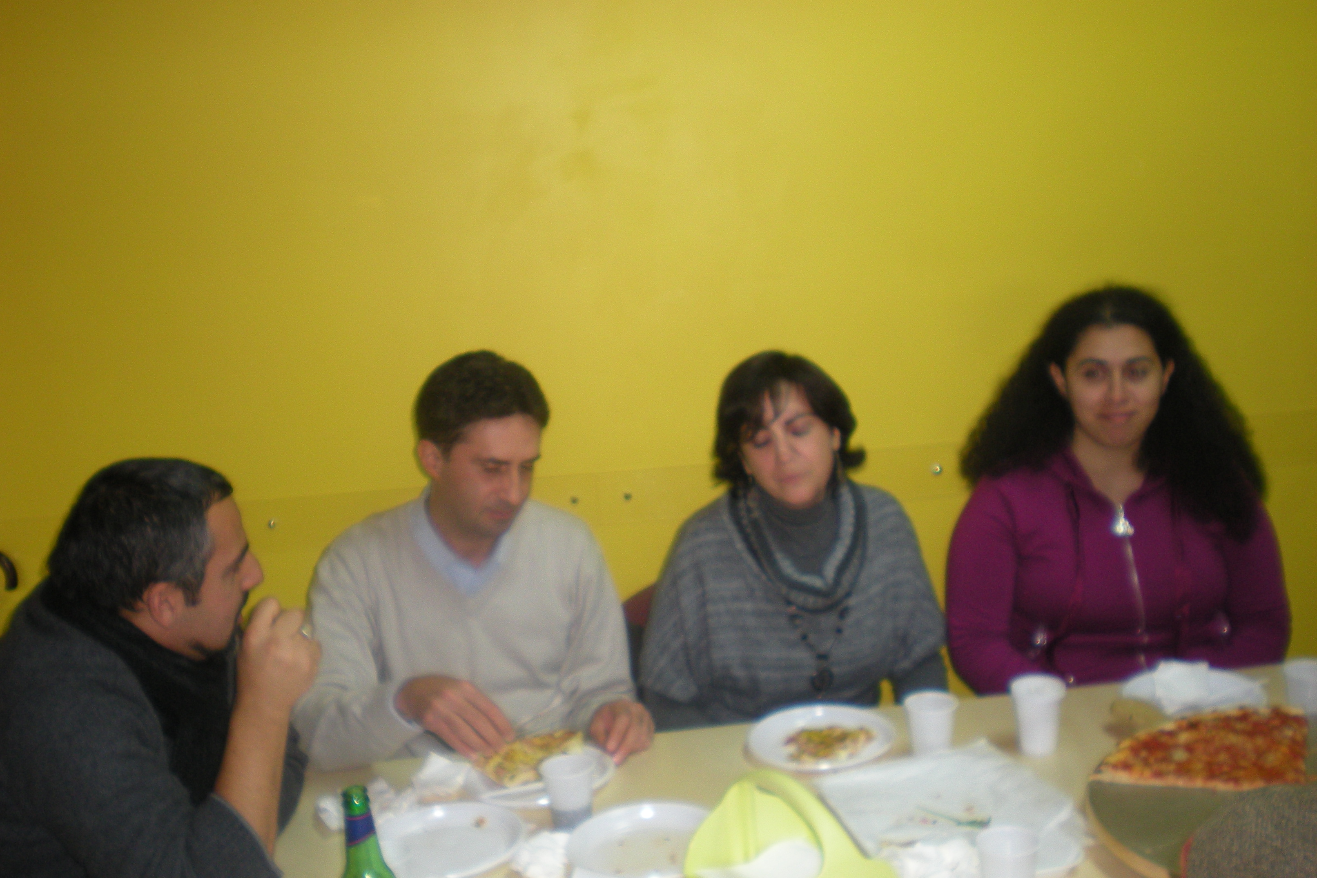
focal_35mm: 40
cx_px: 657
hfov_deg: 48.5
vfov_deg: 33.4
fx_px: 1463
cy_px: 456
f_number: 3.1
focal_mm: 6.3
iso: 124
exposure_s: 1/30
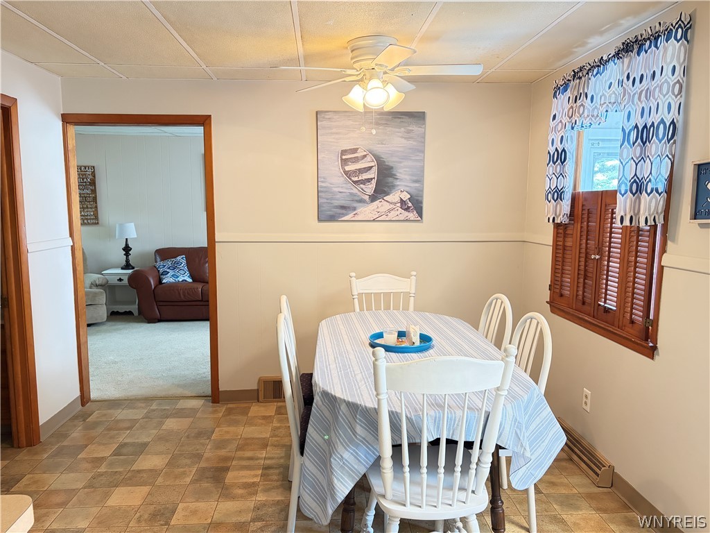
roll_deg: +0.5
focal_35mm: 26
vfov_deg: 53.1
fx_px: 533
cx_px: 355
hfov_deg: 67.3
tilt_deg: -6.0
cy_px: 266
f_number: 1.6
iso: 400
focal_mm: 5.96
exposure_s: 1/60
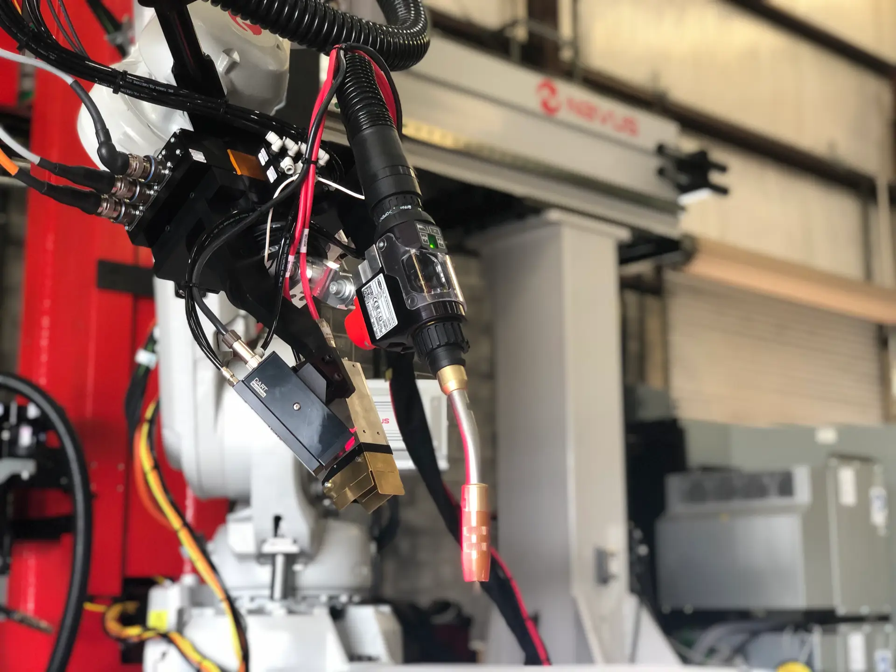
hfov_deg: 36.8
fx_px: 1346
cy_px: 336
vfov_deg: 28.0
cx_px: 448
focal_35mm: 52
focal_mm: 6
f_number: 2.4
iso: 80
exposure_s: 1/40
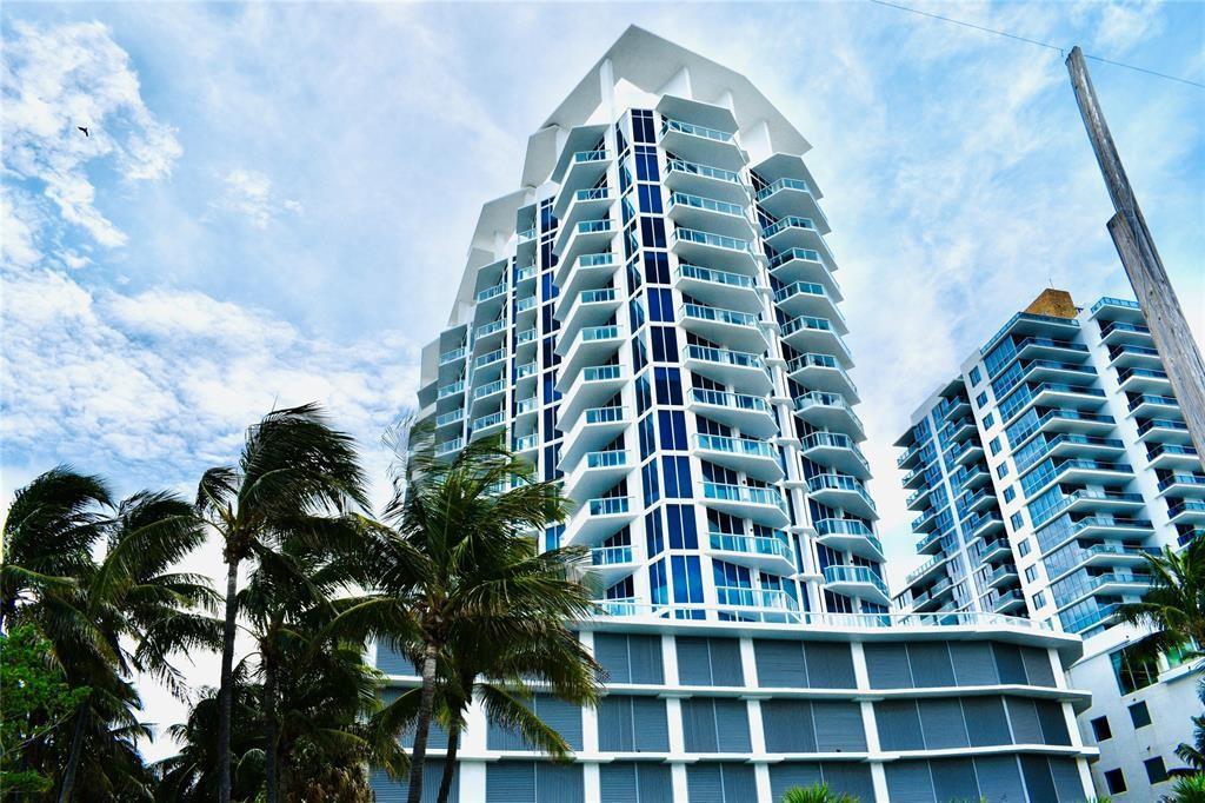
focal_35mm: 27
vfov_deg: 47.9
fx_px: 903
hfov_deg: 67.4
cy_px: 402
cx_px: 602
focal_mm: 18
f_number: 13
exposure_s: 1/200
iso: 100
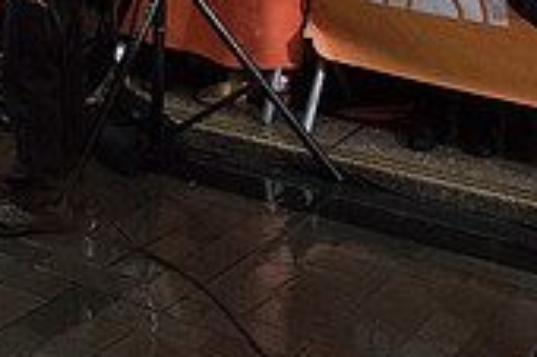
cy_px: -207
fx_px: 1222
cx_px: -114
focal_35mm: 82
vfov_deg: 15.2
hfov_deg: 22.7
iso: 10000
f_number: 10
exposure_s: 1/400
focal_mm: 24
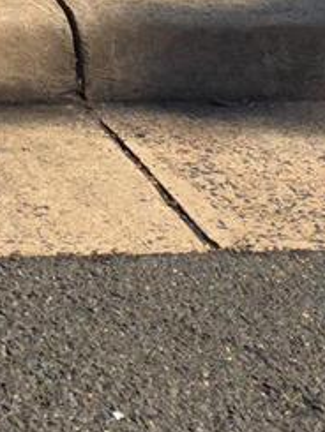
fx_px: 1801
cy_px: -878
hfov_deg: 8.8
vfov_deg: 10.0
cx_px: -602
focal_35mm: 144
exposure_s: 1/2921
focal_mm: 5.4
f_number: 1.8
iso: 50
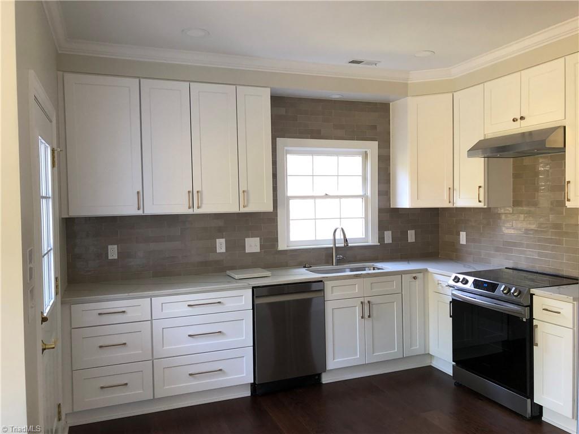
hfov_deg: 63.4
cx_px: 290
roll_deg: +0.5
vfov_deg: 49.7
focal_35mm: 28
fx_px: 468
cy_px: 217
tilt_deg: -2.0
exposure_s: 1/24
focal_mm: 3.99
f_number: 1.8
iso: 40
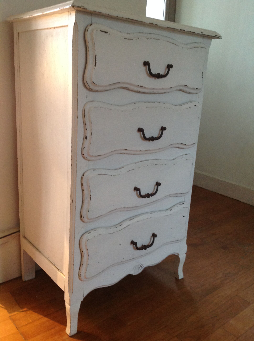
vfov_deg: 52.7
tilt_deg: -16.8
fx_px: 343
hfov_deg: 40.6
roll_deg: -2.9
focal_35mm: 35
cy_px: 170
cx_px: 127
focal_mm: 4.28
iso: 200
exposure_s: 1/15
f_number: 2.4
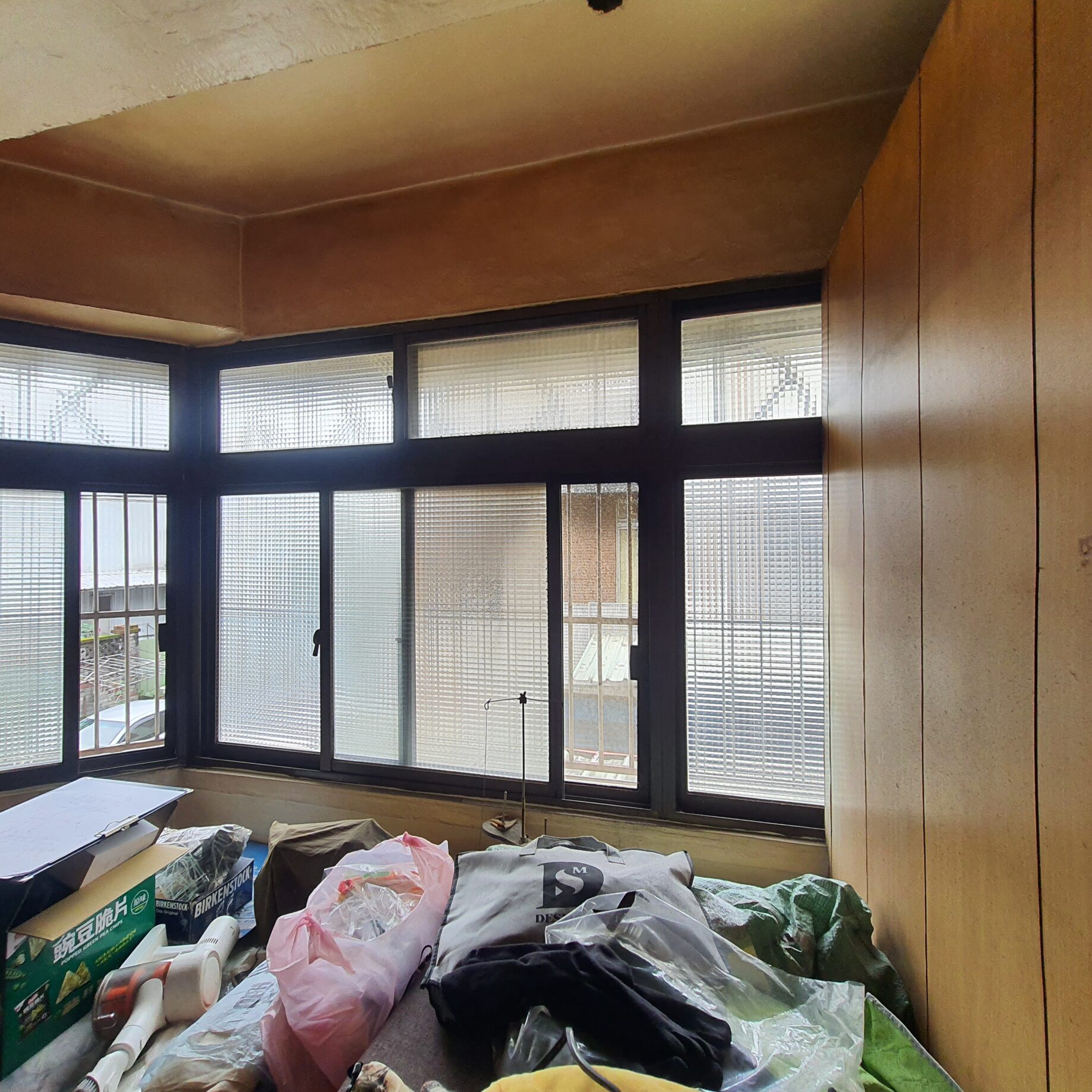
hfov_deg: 87.3
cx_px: 513
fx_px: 571
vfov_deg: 87.4
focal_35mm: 16
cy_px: 531
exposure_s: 1/140
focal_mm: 1.74
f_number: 2.2
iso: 50
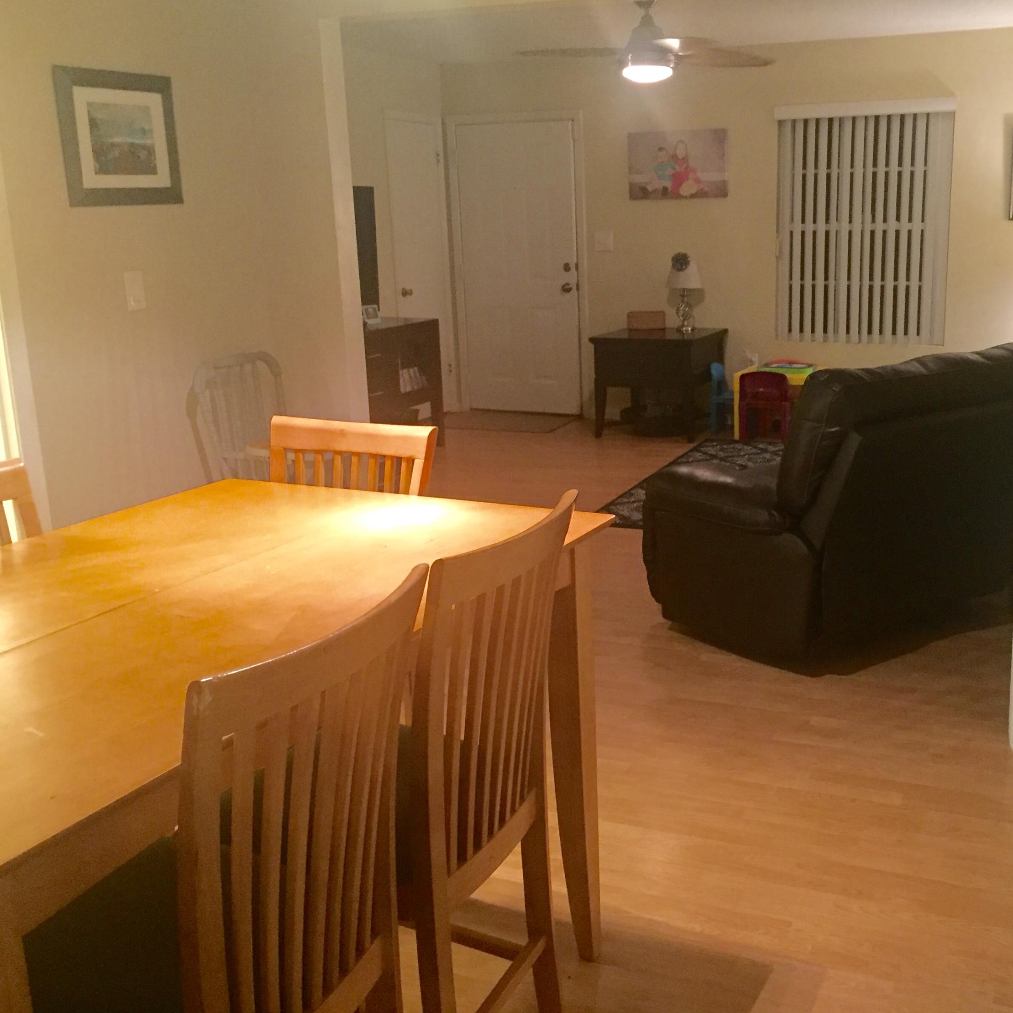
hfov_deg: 46.8
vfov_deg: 47.2
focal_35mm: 35
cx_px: 638
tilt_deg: -13.9
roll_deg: +0.1
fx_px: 1159
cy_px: 497
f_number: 2.2
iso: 250
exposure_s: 1/17
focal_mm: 4.15
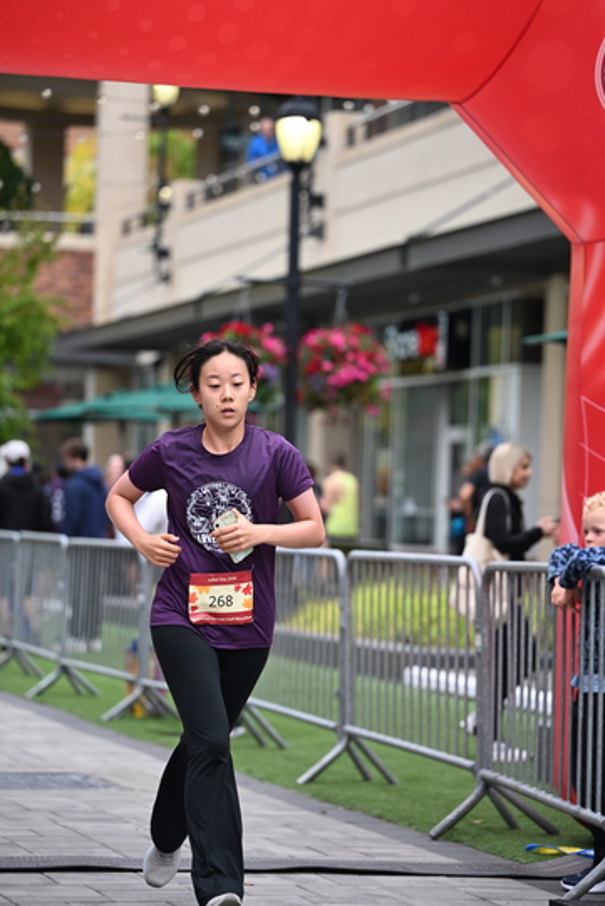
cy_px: 456
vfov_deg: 17.5
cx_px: 302
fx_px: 2947
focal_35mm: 117
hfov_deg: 11.7
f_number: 2.8
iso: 640
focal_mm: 115
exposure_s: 1/2000
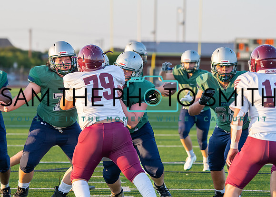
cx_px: 131
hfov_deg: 11.7
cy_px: 58
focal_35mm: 172
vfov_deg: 8.3
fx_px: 1350
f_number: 2.8
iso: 320
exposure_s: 1/1000
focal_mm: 115
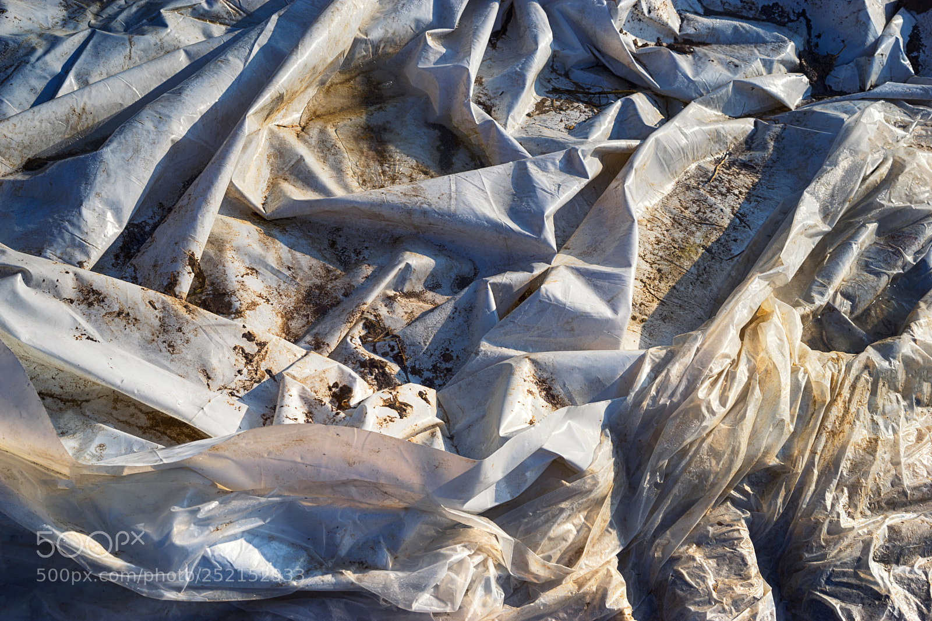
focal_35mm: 55
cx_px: 466
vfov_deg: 24.6
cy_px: 310
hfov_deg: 36.3
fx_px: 1424
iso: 100
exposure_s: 1/250
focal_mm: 55
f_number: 11
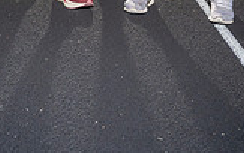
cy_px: -180
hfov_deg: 28.1
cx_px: 87
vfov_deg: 14.1
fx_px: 486
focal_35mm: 73
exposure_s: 1/200
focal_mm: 26
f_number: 4
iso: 800
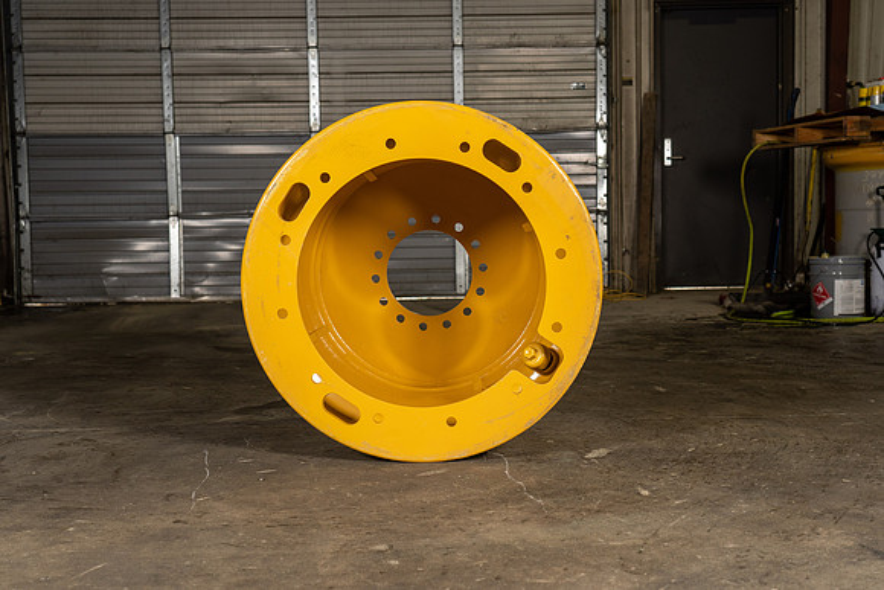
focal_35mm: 48
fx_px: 1179
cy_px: 295
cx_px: 442
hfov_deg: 41.1
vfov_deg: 28.1
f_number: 5.6
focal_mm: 48
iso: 800
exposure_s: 1/100
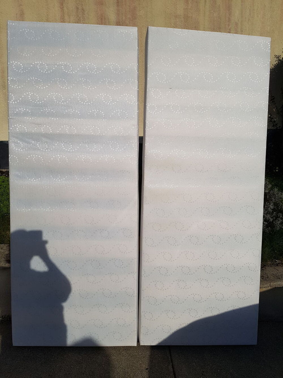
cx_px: 142
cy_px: 189
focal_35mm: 26
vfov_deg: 67.3
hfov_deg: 53.1
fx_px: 283
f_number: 1.7
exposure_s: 1/10048
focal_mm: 4.2
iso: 50
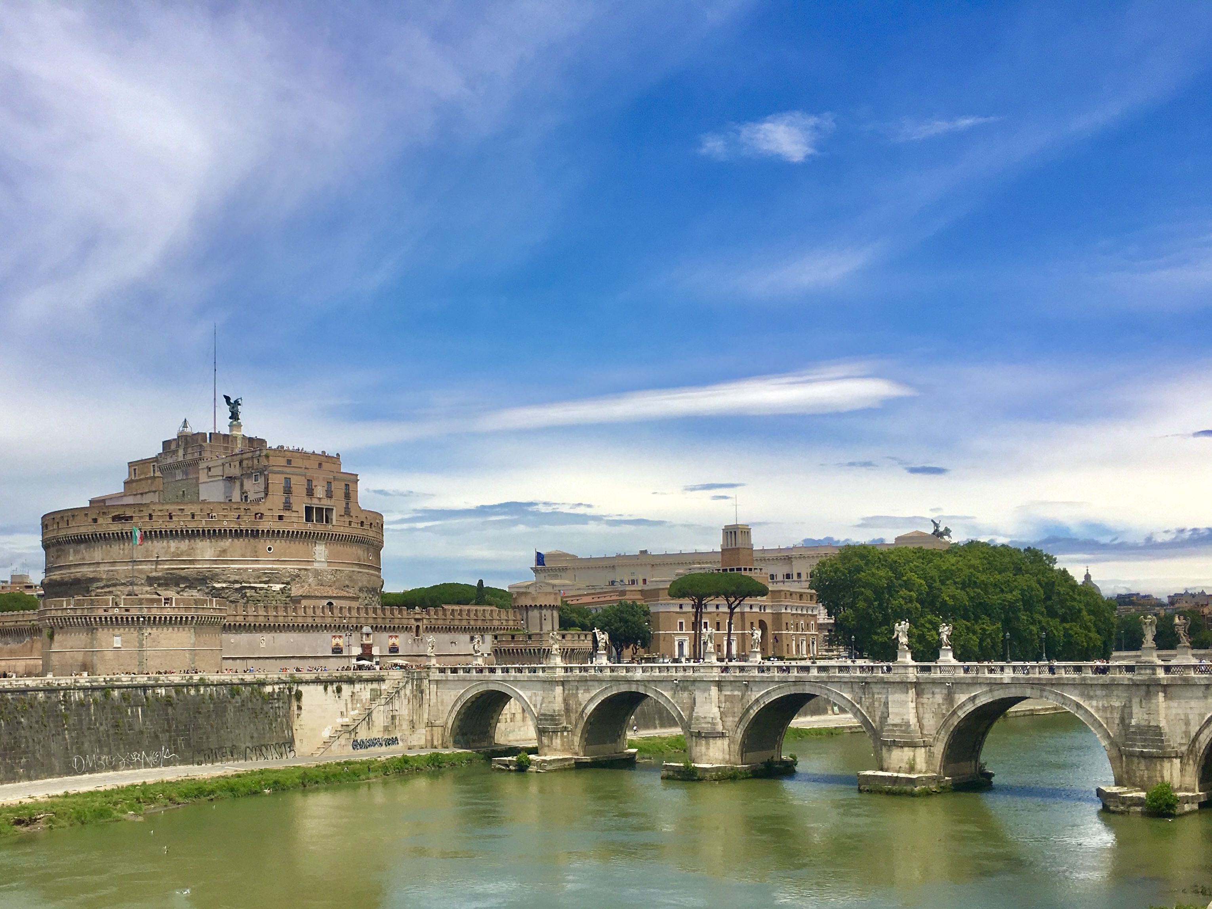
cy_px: 454
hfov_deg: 61.7
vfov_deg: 48.2
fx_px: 1015
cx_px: 606
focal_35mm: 29
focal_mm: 4.15
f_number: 2.2
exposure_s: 1/2564
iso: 25
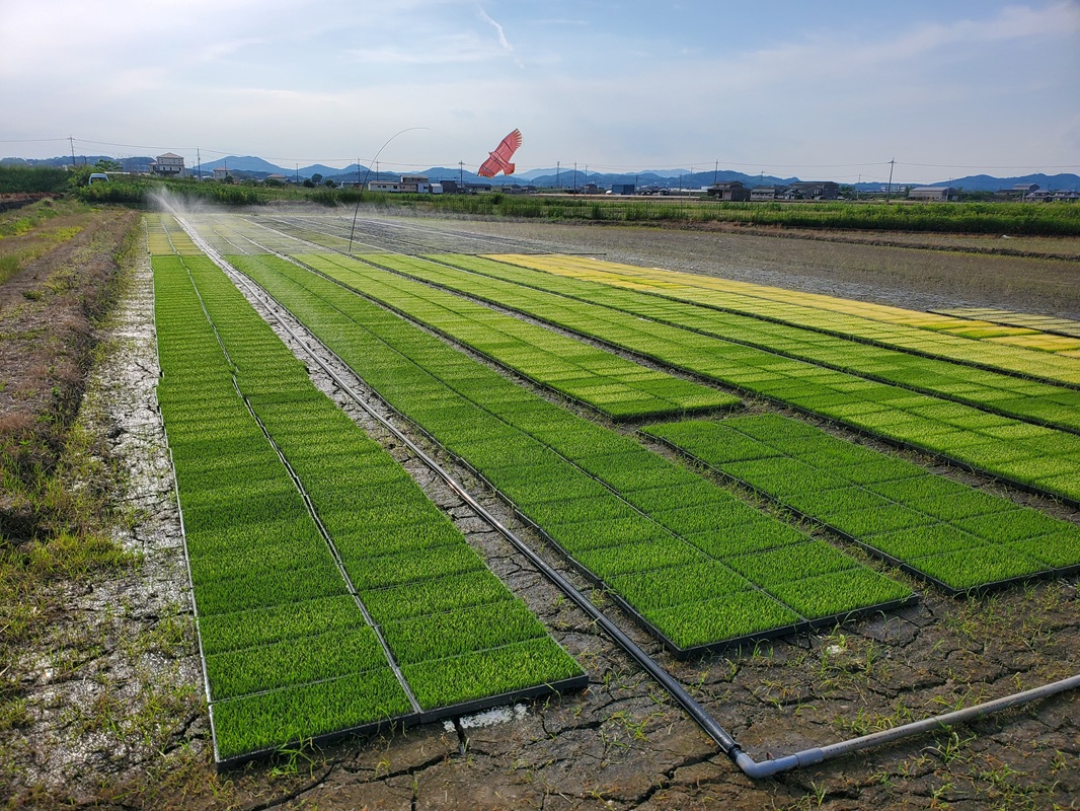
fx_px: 811
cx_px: 540
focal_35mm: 26
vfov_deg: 53.1
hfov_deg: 67.3
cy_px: 406
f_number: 2.4
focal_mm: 4.3
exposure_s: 1/1994
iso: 50
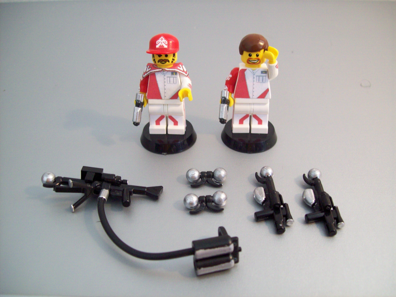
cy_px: 148
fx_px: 412
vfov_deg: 39.7
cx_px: 198
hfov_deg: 51.4
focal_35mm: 36
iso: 160
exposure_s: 1/13.4
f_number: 2.7
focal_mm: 6
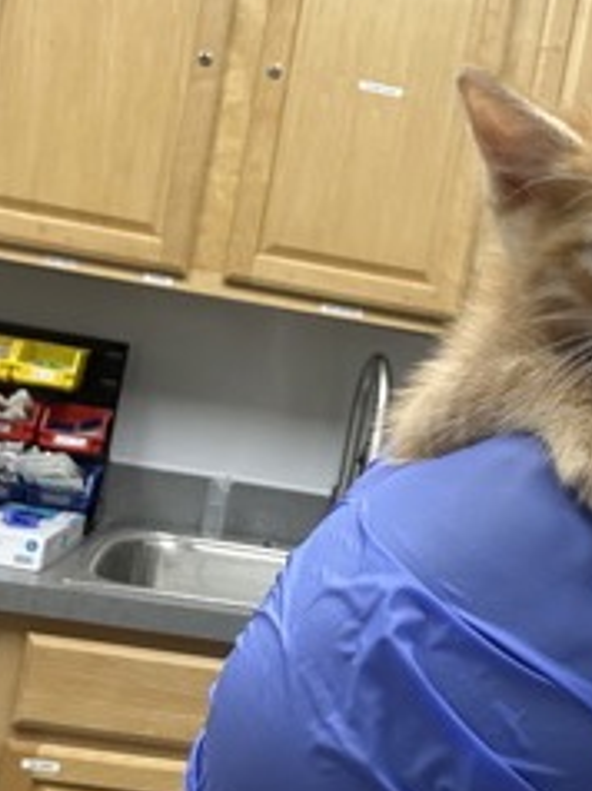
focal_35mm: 53
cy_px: 339
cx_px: 414
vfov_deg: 36.1
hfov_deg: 27.2
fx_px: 1211
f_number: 1.9
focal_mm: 2.69
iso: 80
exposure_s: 1/60
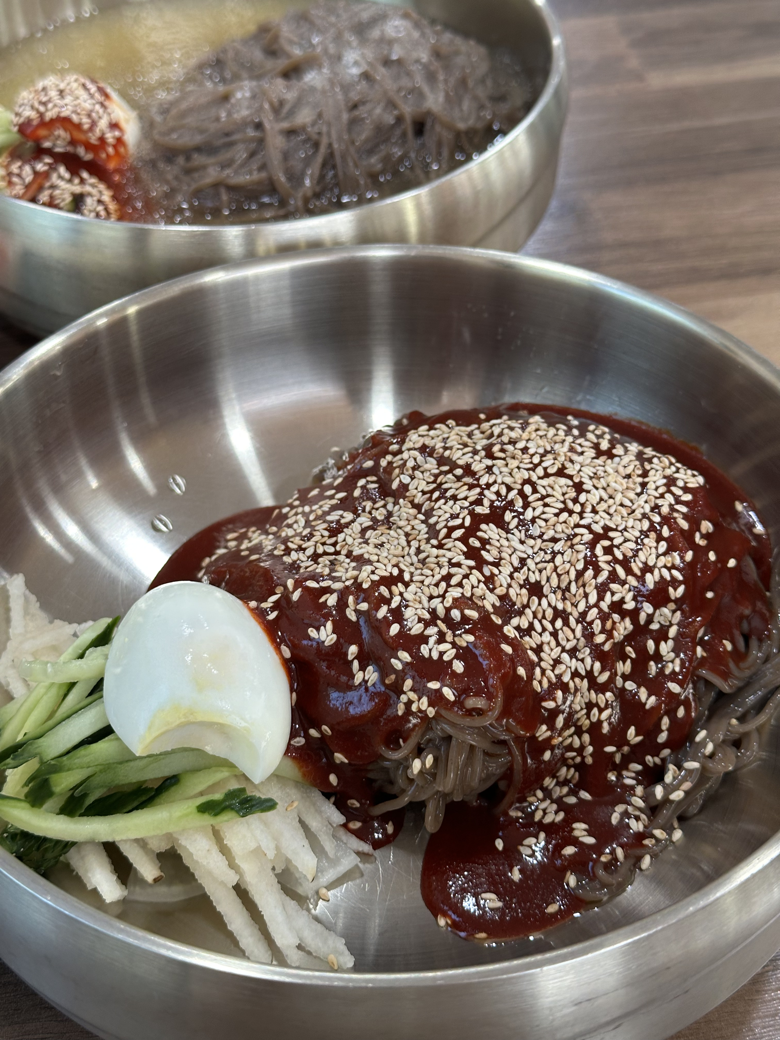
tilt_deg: -44.1
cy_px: 520
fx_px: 1442
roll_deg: +0.5
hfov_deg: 30.3
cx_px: 390
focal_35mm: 48
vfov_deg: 39.7
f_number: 1.78
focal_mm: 6.86
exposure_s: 1/60
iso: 80
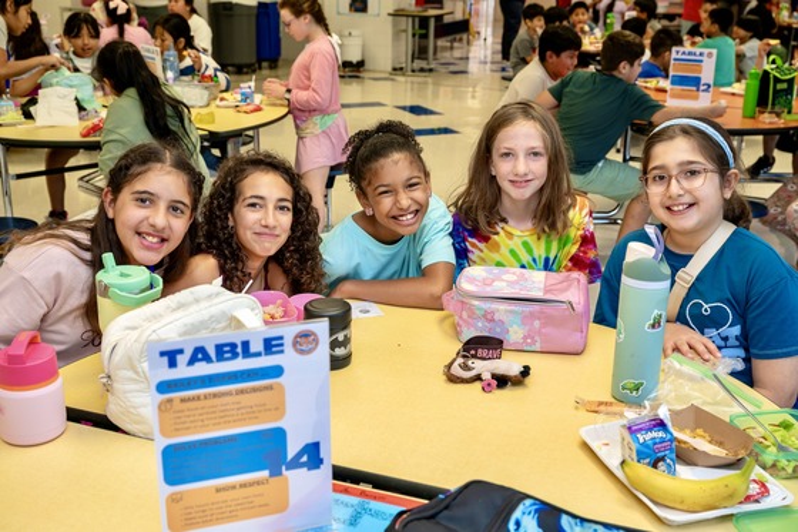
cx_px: 399
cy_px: 266
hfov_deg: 47.4
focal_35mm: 41
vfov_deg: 32.6
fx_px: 909
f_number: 5
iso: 640
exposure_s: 1/100
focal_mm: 41
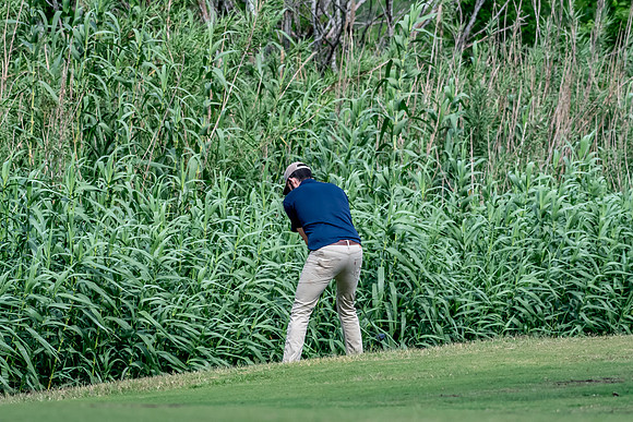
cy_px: 211
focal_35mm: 345
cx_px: 316
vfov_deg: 4.0
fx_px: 6067
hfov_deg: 6.0
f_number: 5.6
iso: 1100
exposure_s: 1/2000
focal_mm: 230
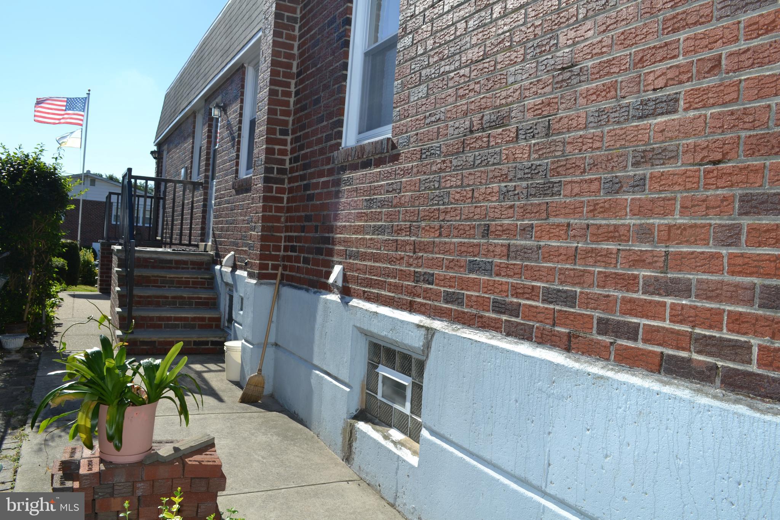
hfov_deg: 67.4
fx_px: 585
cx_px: 390
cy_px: 260
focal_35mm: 27
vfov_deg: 47.9
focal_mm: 18
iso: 100
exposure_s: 1/200
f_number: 9
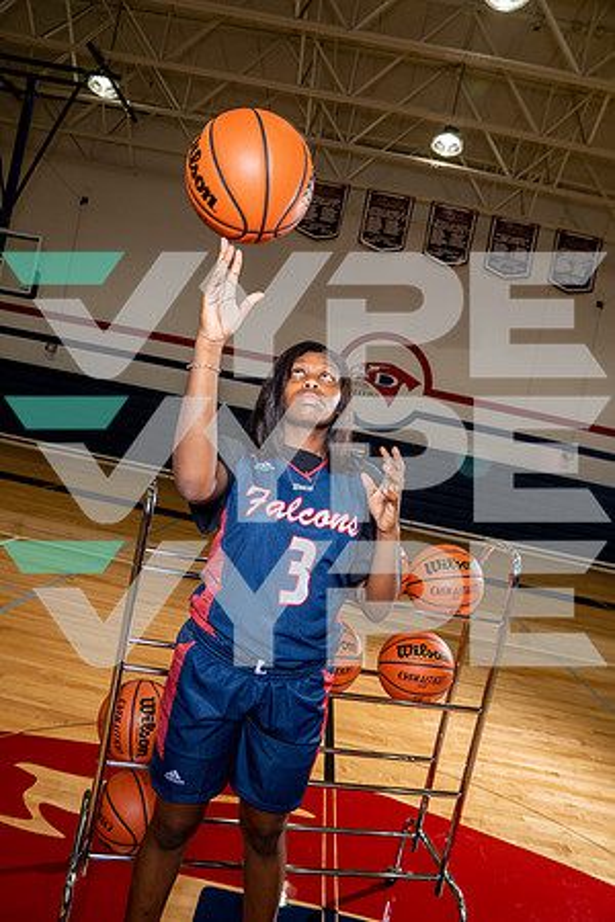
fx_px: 615
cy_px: 461
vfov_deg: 73.7
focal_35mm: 24
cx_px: 308
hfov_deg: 53.1
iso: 500
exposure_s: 1/200
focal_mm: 24
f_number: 5.6
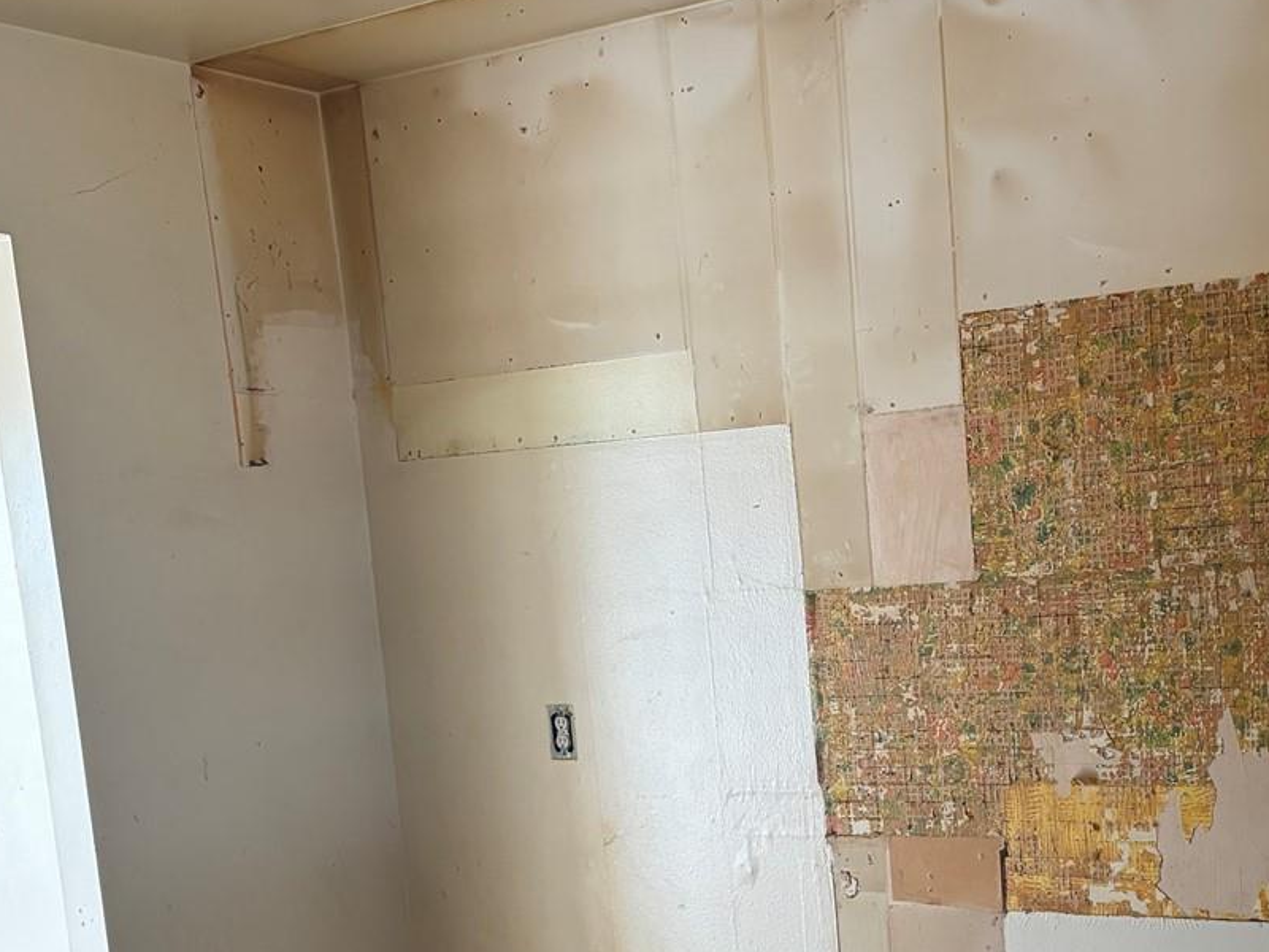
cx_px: 944
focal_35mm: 52
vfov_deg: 27.1
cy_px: 854
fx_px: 1906
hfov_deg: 36.0
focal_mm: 5.96
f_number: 1.6
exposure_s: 1/107
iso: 125
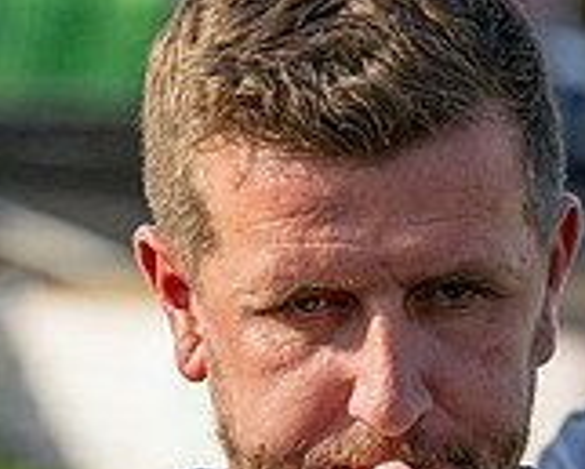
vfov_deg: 2.8
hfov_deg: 3.5
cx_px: 221
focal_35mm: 545
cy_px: 709
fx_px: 9442
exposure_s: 1/4000
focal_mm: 105
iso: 400
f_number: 4
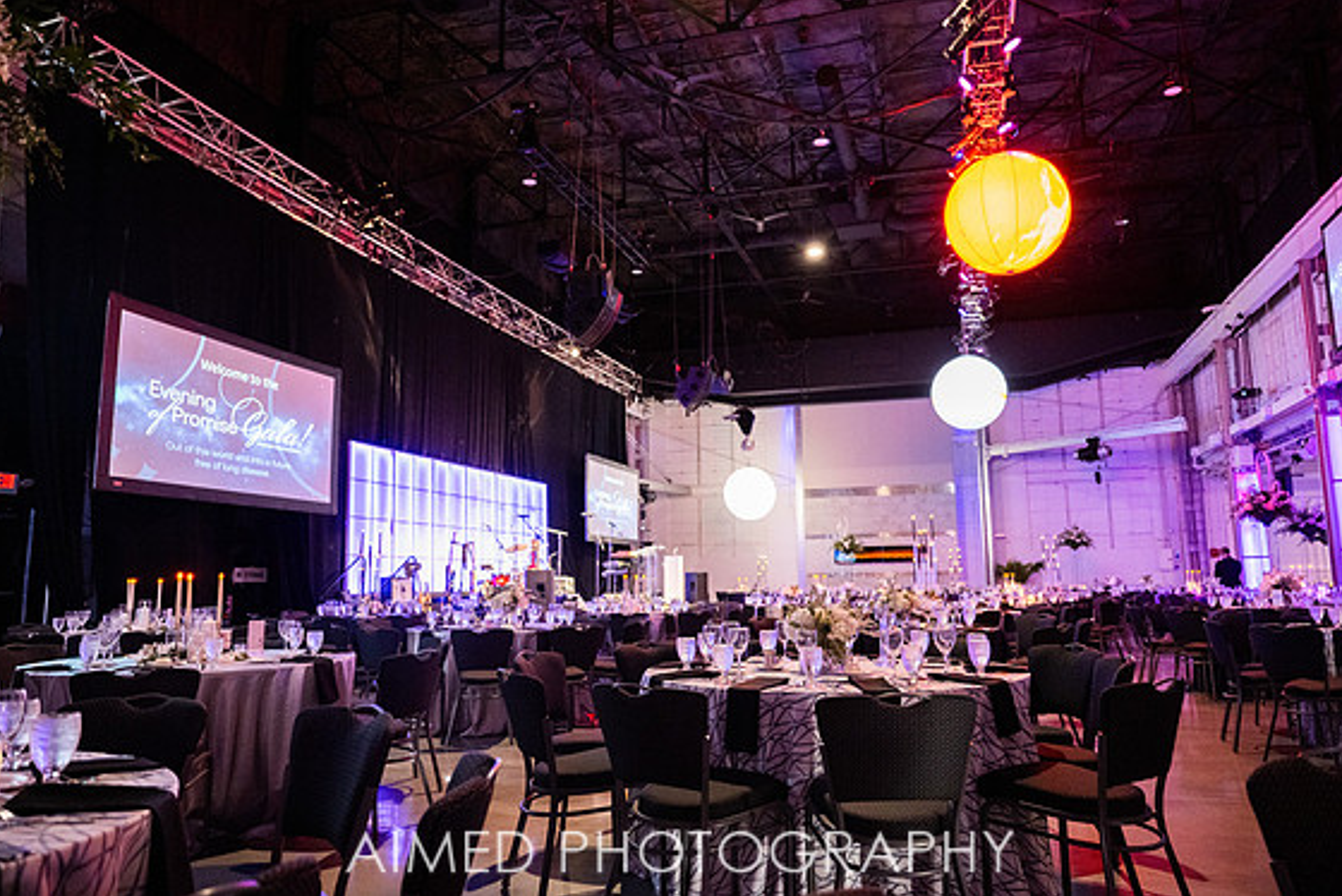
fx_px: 932
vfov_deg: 51.3
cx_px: 683
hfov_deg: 71.5
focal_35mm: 25
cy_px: 435
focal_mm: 24
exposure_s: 1/100
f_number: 2.8
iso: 3200
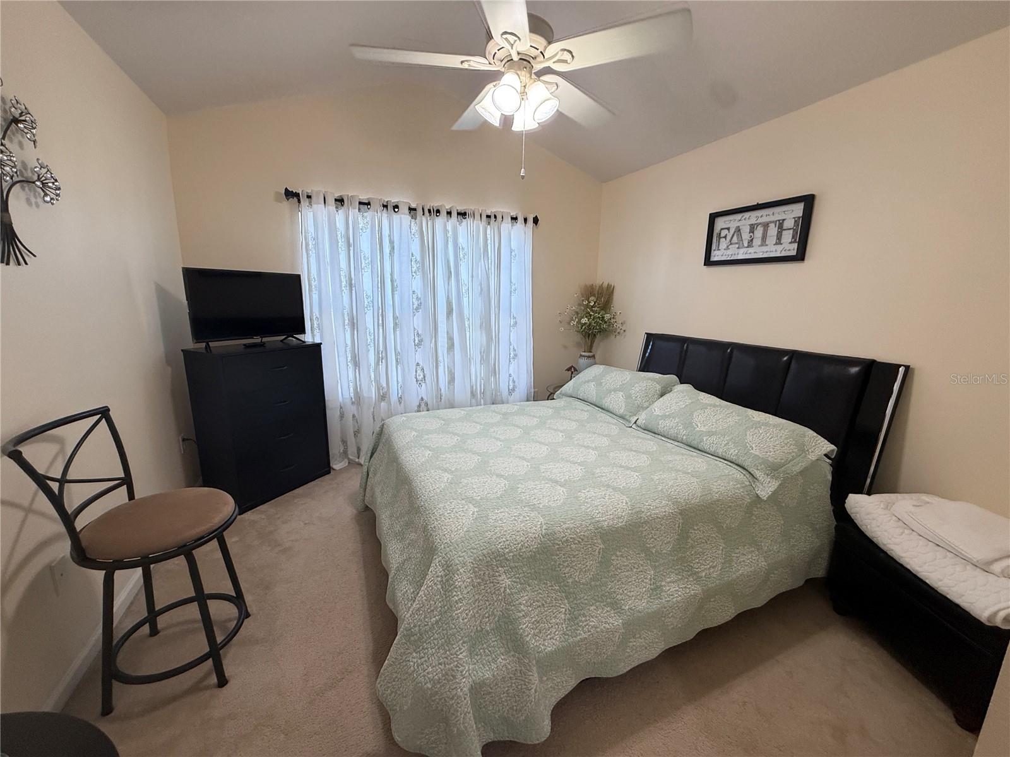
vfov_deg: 85.7
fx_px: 408
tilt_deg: -11.7
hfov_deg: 102.1
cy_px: 378
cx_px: 505
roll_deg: -1.0
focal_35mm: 14
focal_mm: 2.22
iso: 250
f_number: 2.2
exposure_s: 1/120
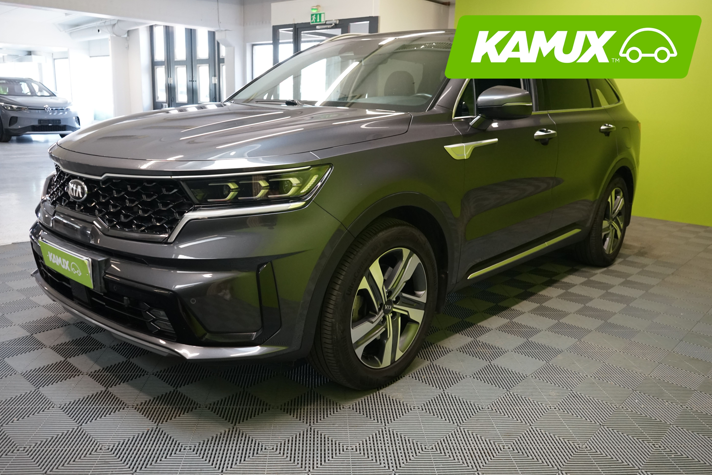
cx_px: 352
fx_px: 593
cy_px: 237
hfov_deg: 61.9
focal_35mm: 30
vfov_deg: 43.6
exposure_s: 1/30
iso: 2000
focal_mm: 29
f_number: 6.3
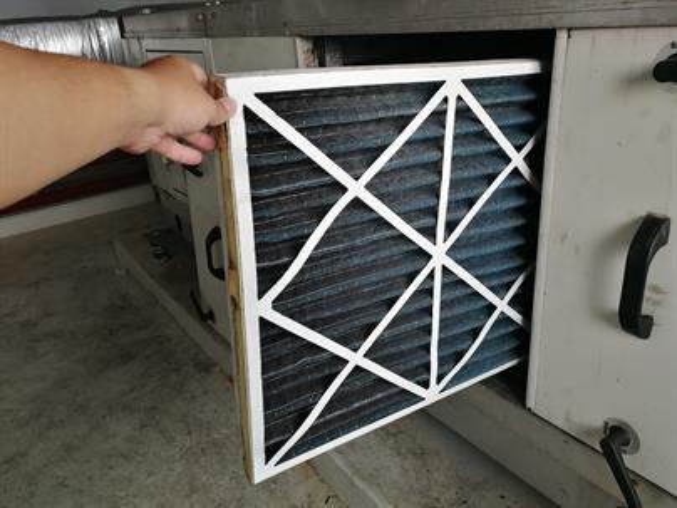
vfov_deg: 51.4
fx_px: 528
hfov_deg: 65.3
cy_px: 254
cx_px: 338
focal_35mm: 27
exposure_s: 1/50
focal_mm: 3.95
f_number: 2.2
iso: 160
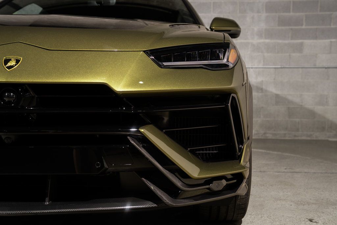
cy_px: 112
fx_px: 456
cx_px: 168
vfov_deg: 27.7
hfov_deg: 40.5
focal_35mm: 49
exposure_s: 1/125
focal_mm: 48
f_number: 4.5
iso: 160
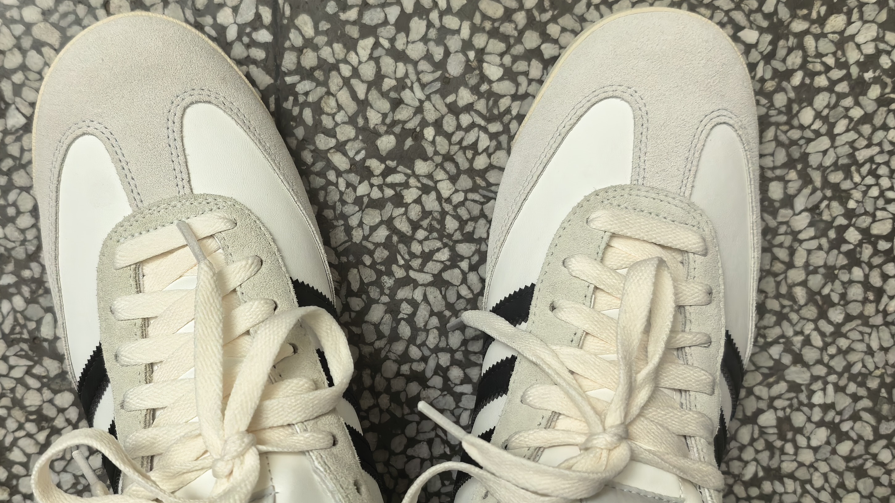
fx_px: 878
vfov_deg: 31.9
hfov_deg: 53.7
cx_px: 361
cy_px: 312
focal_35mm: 37
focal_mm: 5.75
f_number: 1.4
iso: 320
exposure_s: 1/33.3
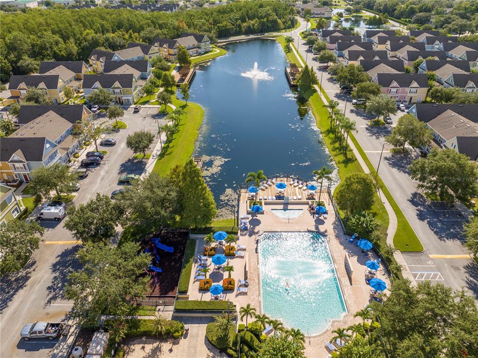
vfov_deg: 56.8
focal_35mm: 24
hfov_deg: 71.6
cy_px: 179
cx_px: 239
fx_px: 331
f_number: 2.8
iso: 160
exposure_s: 1/2000
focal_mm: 12.29
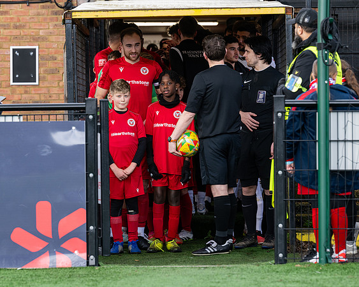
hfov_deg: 10.7
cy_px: 158
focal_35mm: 180
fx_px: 1913
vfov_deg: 8.6
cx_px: 142
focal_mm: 135
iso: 400
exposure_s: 1/320
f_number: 4
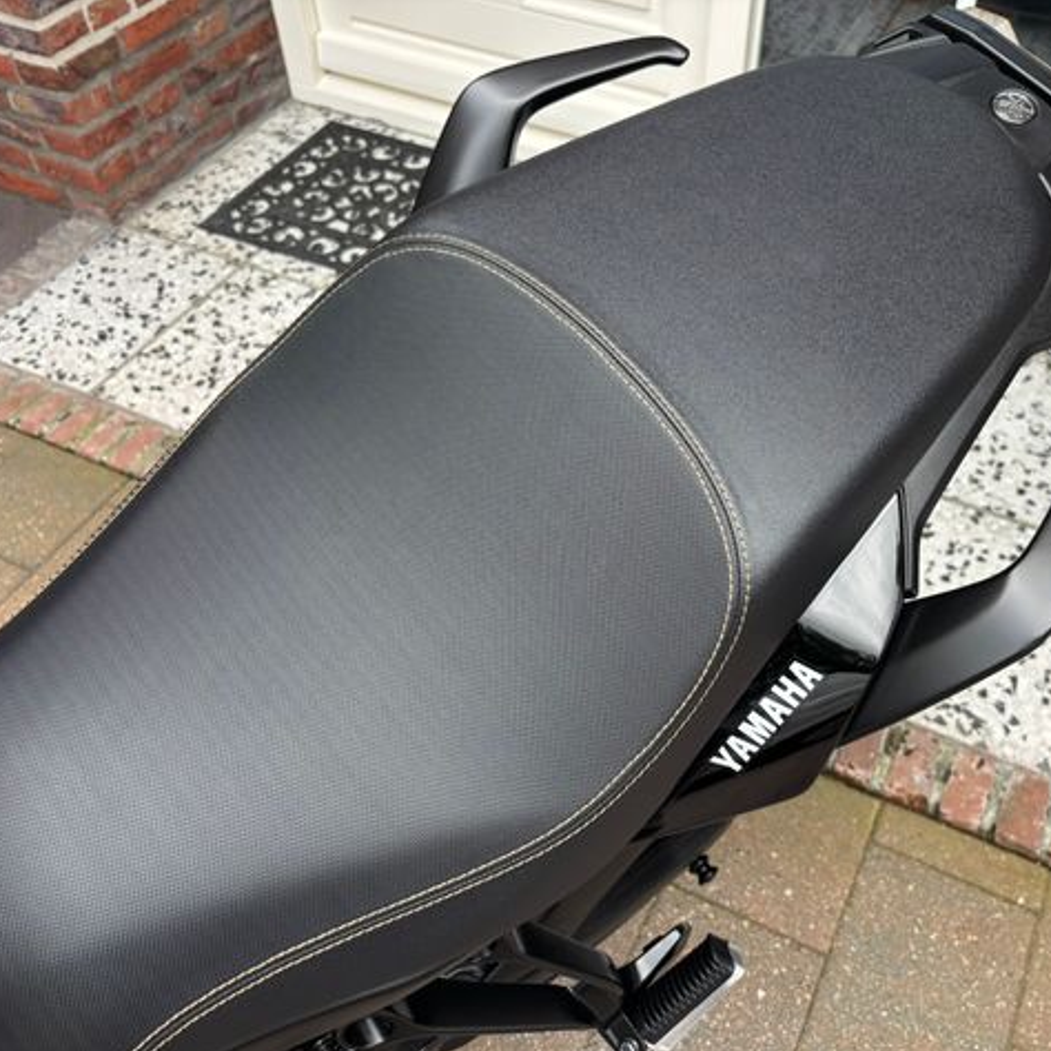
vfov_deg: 52.5
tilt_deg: -49.2
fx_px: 1065
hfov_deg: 52.4
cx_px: 588
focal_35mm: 31
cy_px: 528
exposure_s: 1/123
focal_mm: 5.96
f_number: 1.6
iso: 32
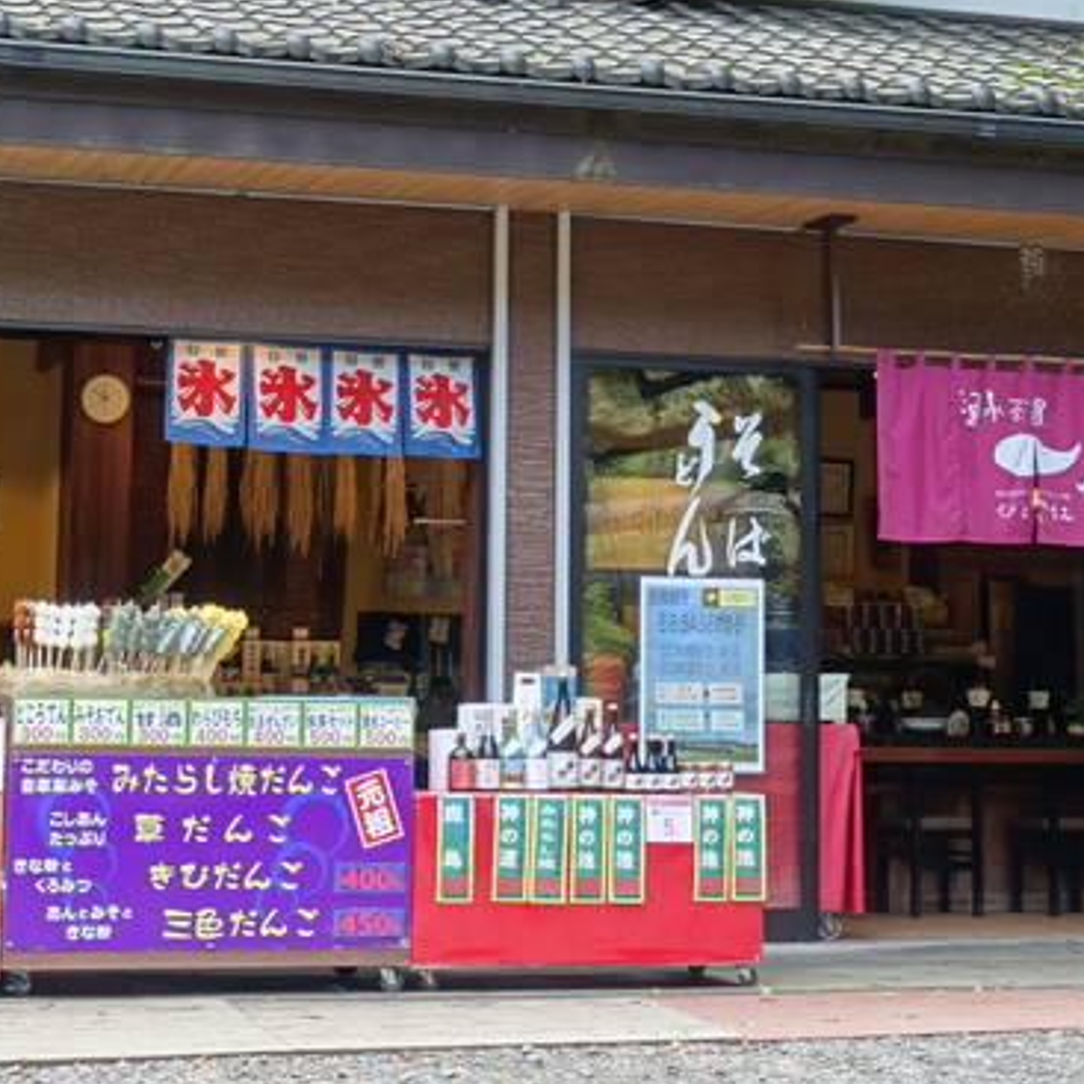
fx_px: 3153
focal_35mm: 89
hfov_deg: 19.5
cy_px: 251
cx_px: 523
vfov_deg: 19.3
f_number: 3.2
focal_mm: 11.69
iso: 125
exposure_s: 1/80
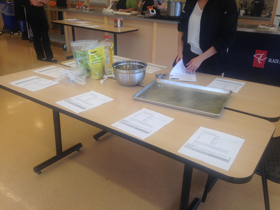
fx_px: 267
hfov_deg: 55.4
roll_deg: +0.6
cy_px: 105
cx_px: 140
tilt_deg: -22.9
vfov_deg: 42.9
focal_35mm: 33
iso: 50
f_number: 2.4
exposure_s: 1/120
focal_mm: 4.12
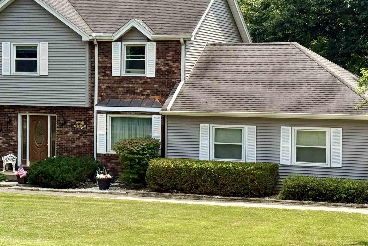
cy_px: 97
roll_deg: +0.3
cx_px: 150
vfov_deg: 15.4
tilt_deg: -1.7
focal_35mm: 89
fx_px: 910
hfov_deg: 22.8
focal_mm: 6.76
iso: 100
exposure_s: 1/4329
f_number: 1.78
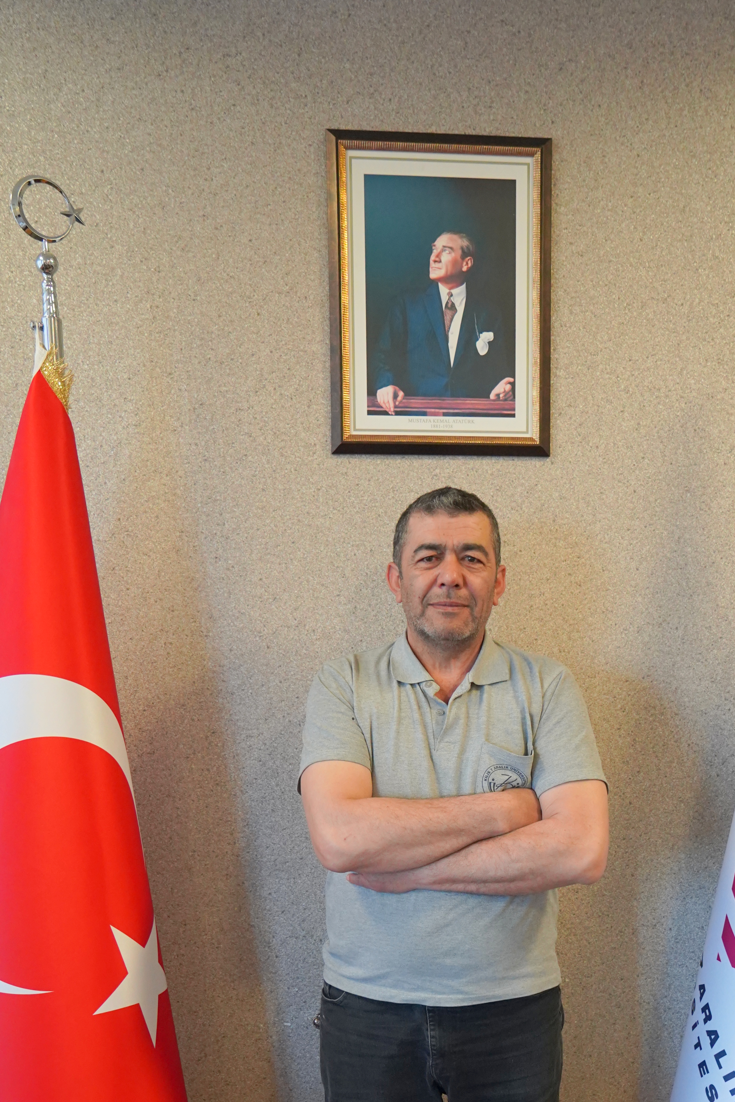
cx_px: 446
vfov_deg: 51.1
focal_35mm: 36
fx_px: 1102
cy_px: 814
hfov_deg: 36.7
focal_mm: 24
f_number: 4
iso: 3200
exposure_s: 1/160
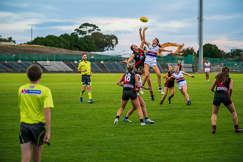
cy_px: 81
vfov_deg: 13.5
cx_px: 122
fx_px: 685
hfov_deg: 20.1
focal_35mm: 101
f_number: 2.8
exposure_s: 1/1000
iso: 1600
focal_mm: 100
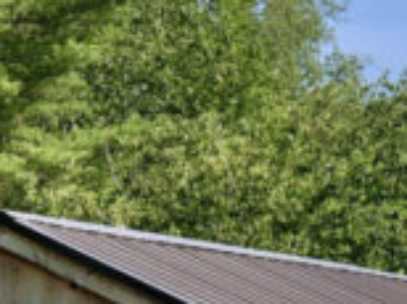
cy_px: 412
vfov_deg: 6.2
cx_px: 492
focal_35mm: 237
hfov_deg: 8.3
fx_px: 2782
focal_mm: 6.6
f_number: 2.8
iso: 20
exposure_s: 1/425
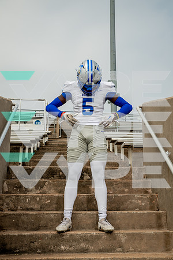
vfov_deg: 44.5
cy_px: 130
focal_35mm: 44
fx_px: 317
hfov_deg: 30.5
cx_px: 86
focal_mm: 44
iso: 125
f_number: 7.1
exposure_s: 1/400
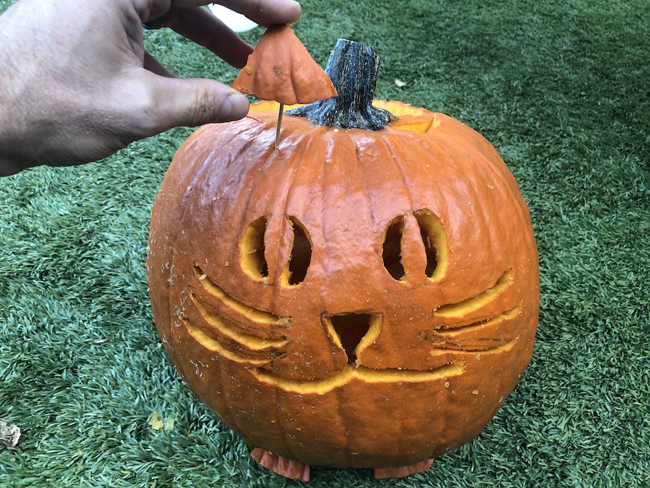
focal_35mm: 28
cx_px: 325
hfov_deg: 63.4
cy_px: 244
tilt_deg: -45.4
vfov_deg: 49.7
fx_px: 526
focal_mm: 3.99
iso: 40
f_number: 1.8
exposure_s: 1/17
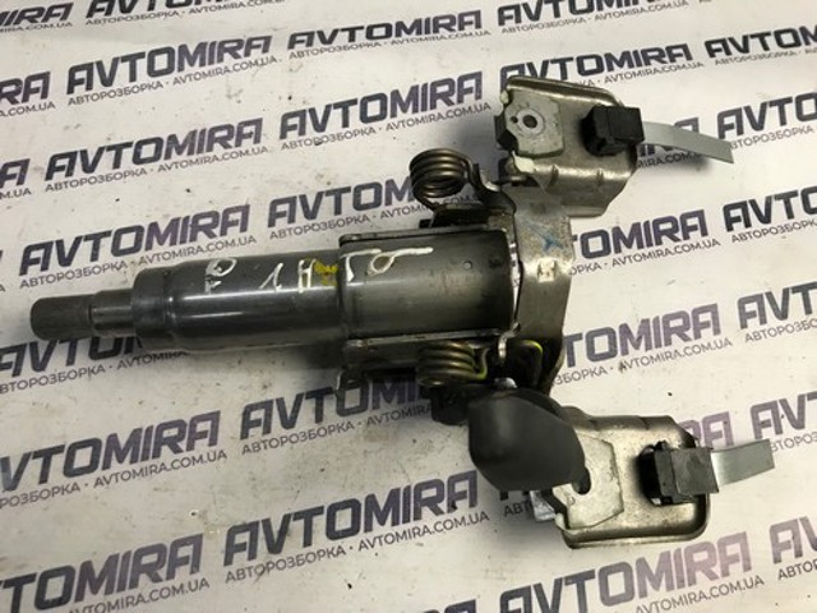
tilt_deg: -69.0
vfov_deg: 49.7
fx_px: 661
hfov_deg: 63.4
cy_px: 306
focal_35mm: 28
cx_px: 408
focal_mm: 3.99
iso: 32
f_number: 1.8
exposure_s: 1/33
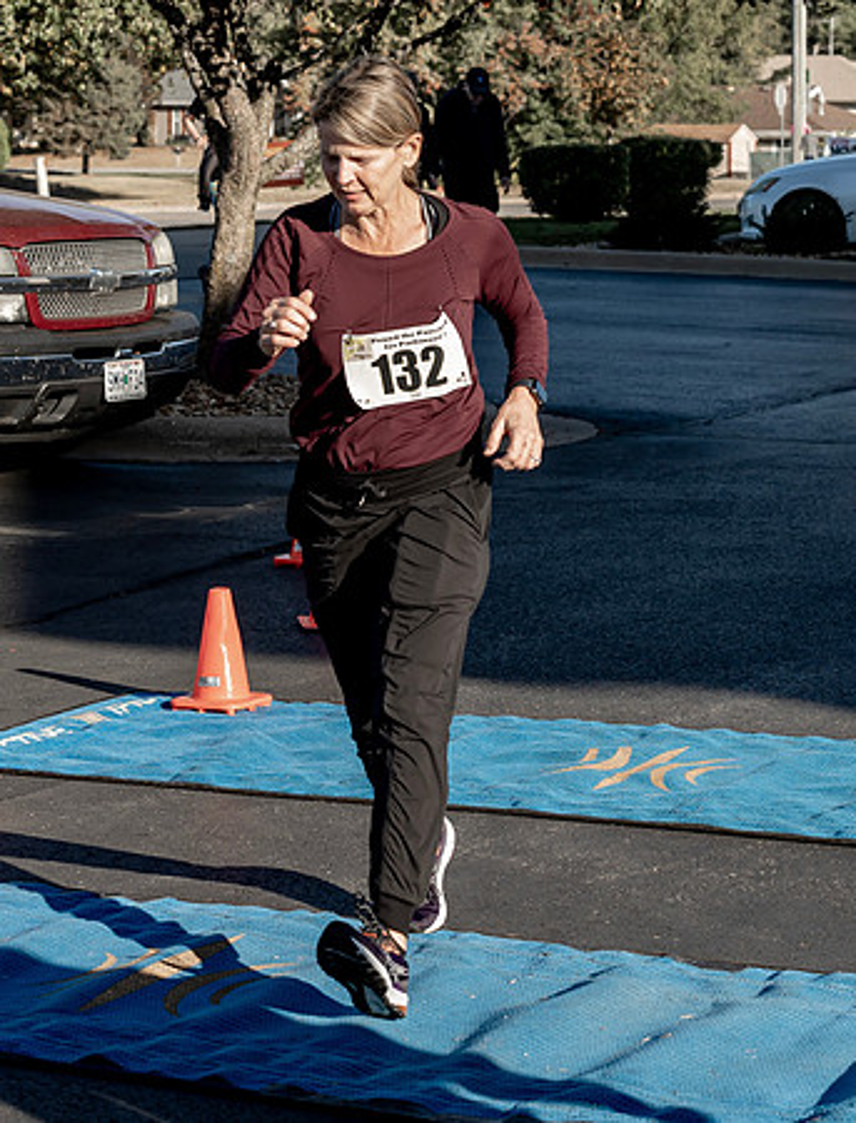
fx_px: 3664
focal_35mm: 112
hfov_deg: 13.3
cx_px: 464
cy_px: 431
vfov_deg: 17.4
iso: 200
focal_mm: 47
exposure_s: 1/800
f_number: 4.5
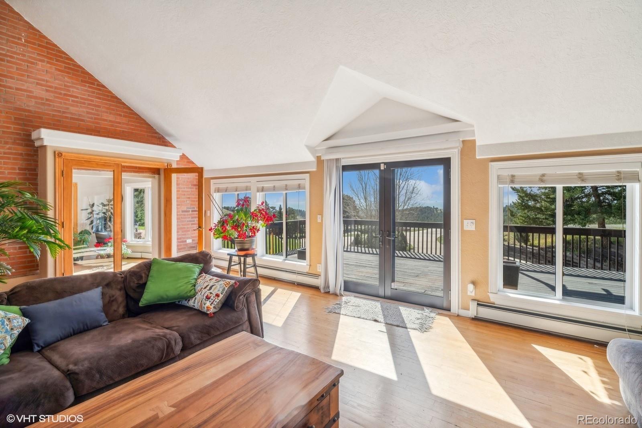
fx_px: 268
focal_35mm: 15
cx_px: 321
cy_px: 214
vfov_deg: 77.3
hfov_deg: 100.4
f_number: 8
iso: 400
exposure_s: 1/90
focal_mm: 15
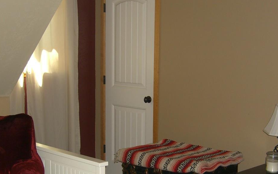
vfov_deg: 19.9
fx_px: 493
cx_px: 154
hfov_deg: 31.5
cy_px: 133
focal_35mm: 65
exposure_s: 1/60
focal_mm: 7.9
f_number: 2.8
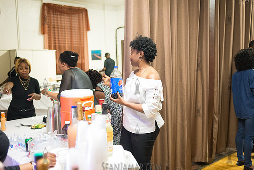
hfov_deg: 50.6
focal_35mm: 38
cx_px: 137
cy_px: 86
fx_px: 268
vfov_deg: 35.1
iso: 4000
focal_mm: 35
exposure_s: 1/125
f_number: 2.8
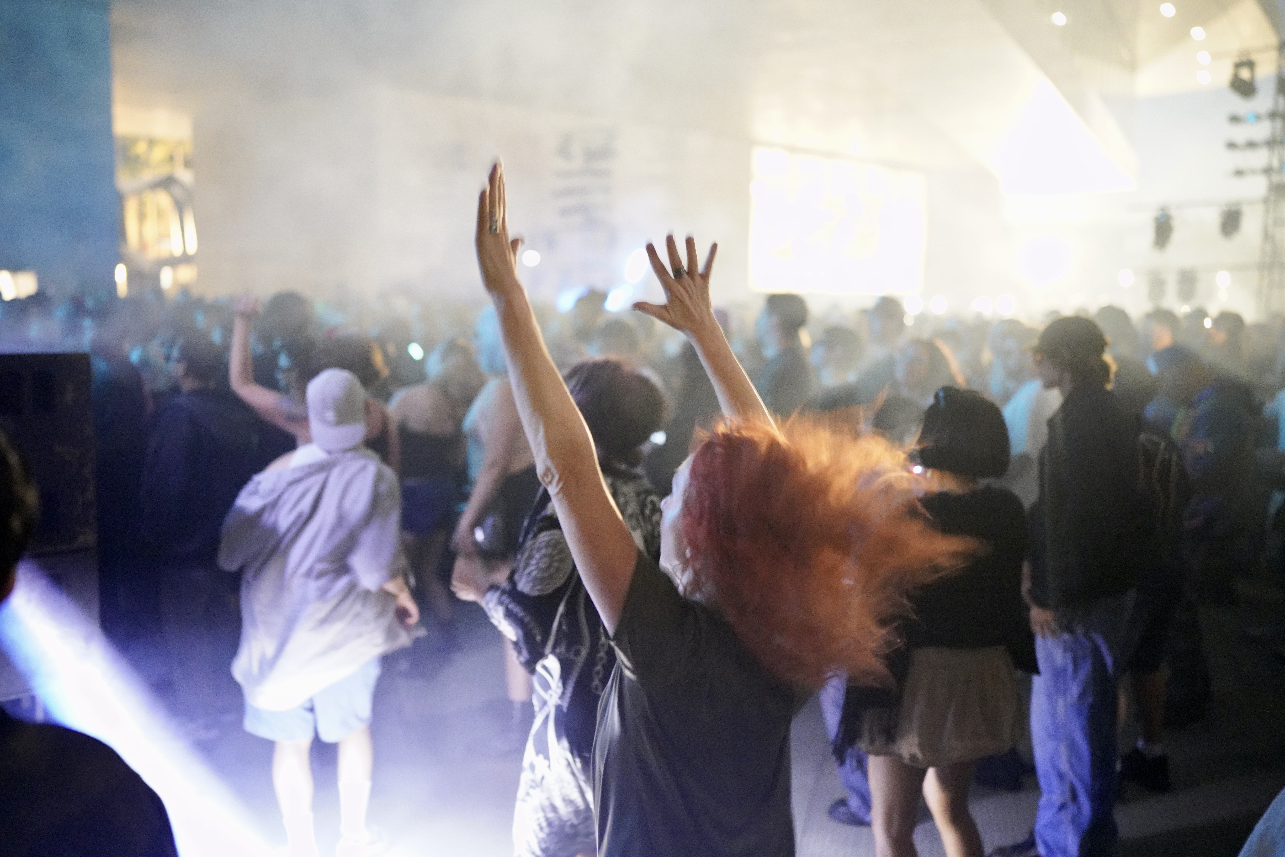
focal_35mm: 35
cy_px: 428
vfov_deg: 37.9
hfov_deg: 54.4
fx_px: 1249
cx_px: 642
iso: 12800
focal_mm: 35
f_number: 1.4
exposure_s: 1/40
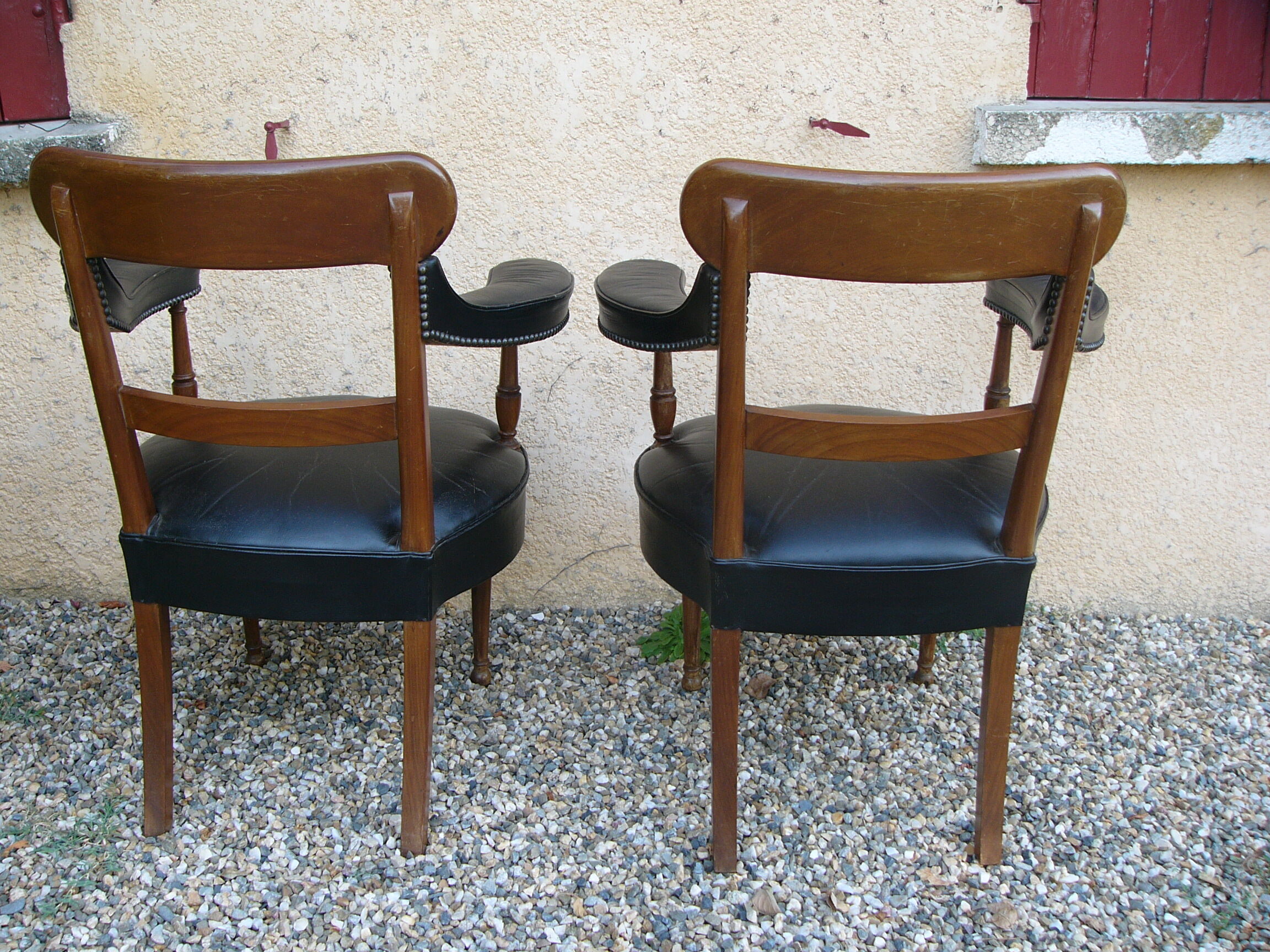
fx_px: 1321
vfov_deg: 39.7
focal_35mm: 36
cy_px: 476
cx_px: 635
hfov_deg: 51.4
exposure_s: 1/60
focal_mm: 6
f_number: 2.8
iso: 50
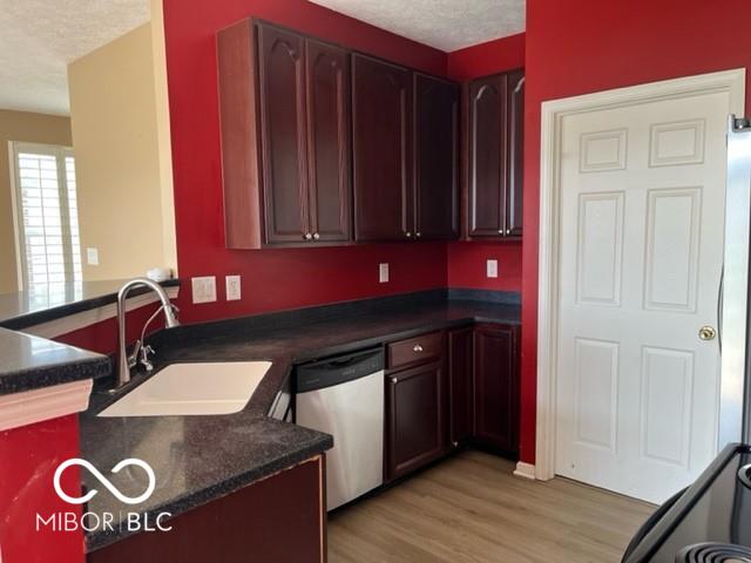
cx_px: 376
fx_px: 564
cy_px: 282
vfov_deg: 53.1
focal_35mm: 26
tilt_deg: -6.2
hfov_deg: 67.3
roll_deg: +0.7
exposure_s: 1/104
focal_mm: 5.1
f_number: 1.6
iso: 125
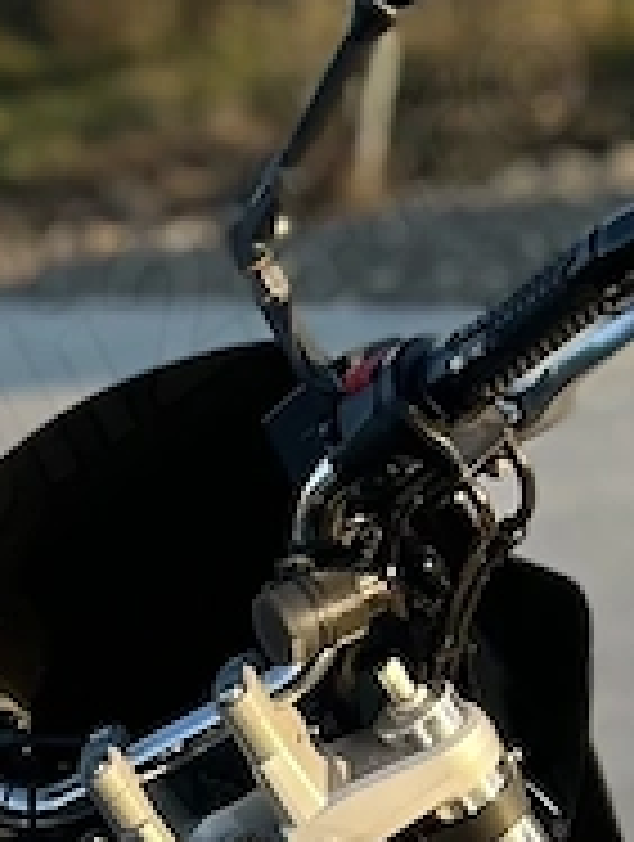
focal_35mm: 185
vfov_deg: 9.8
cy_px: 1761
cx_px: -414
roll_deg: +13.2
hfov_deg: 7.8
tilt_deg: -22.8
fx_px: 4502
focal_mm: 5.1
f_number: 1.6
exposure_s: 1/577
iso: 50
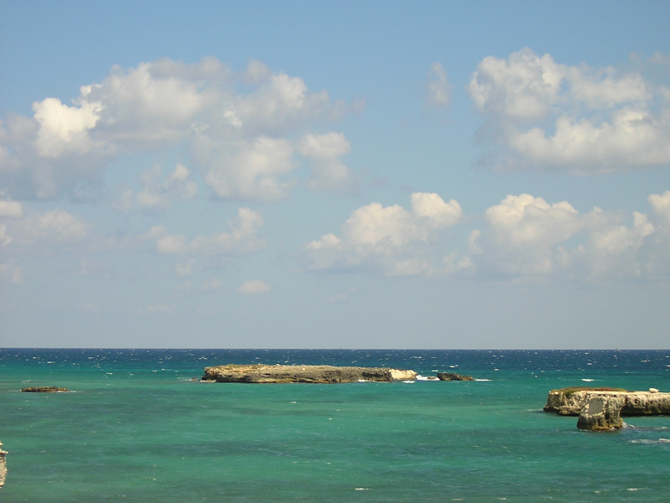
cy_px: 252
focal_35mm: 108
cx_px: 335
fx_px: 2090
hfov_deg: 18.2
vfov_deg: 13.7
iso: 100
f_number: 4.7
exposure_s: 1/469
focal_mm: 14.1
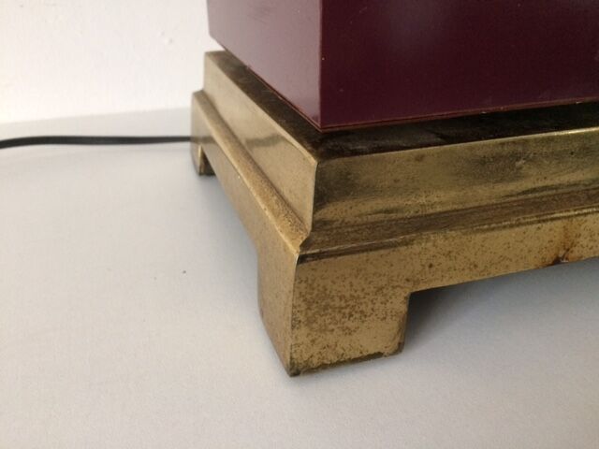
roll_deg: +0.8
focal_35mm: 29
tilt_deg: -29.3
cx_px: 300
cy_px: 224
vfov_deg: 48.2
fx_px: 502
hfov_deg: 61.7
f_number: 2.2
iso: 320
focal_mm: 4.15
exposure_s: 1/33
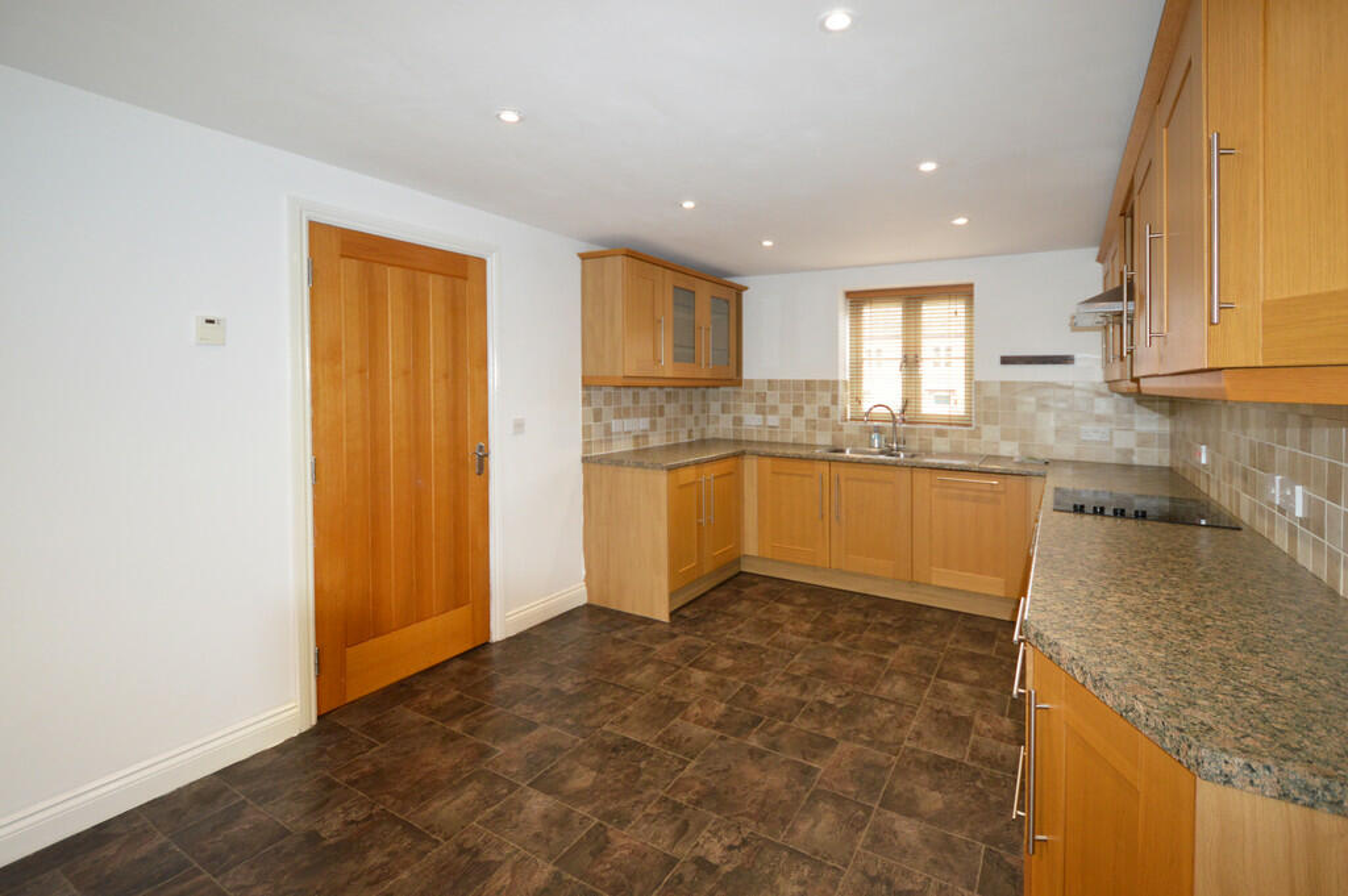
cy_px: 448
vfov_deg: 77.2
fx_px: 561
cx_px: 674
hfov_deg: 100.4
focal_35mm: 15
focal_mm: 10
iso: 640
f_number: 3.5
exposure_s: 1/60
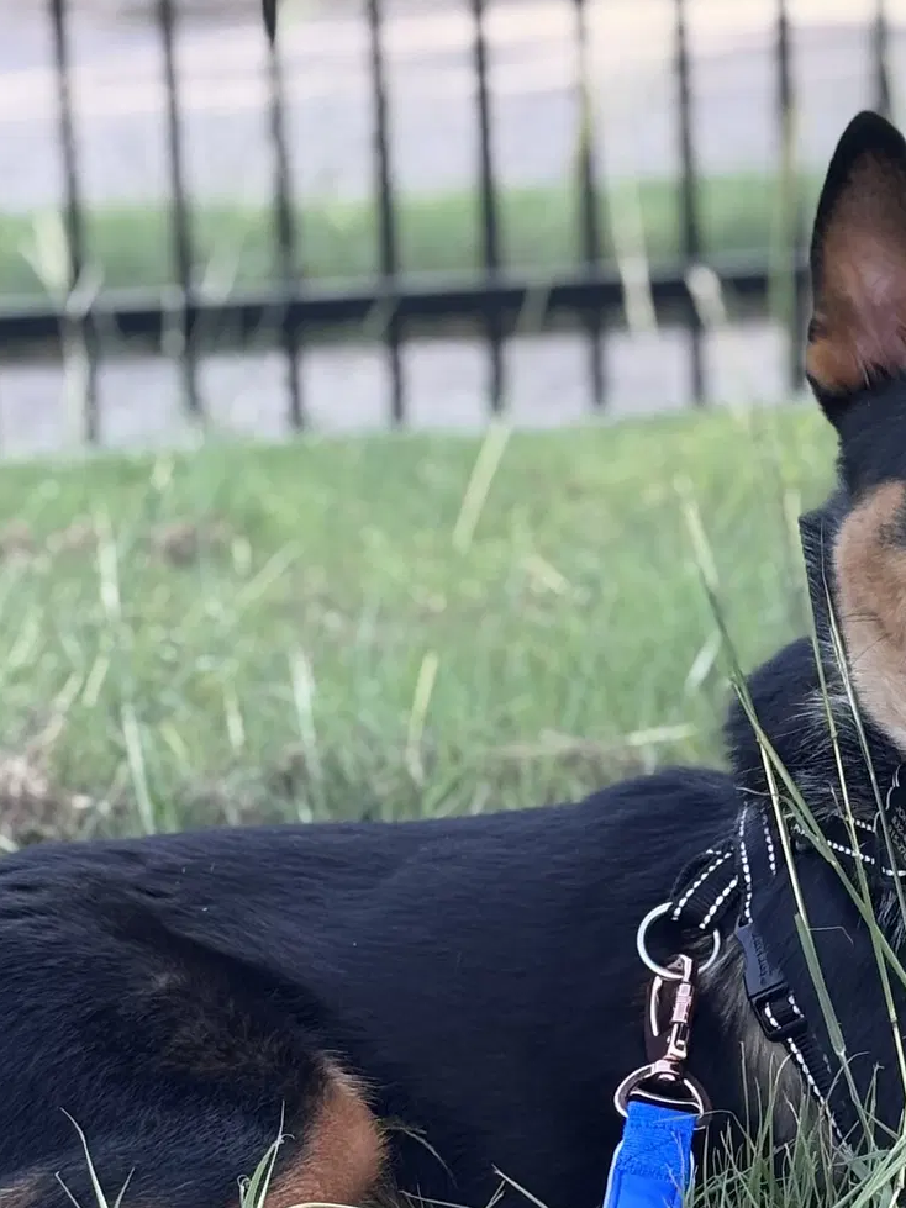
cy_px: 933
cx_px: 807
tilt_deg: -13.3
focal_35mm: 136
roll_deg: +0.6
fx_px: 4747
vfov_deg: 14.4
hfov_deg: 10.8
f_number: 1.6
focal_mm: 5.96
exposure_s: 1/304
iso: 32
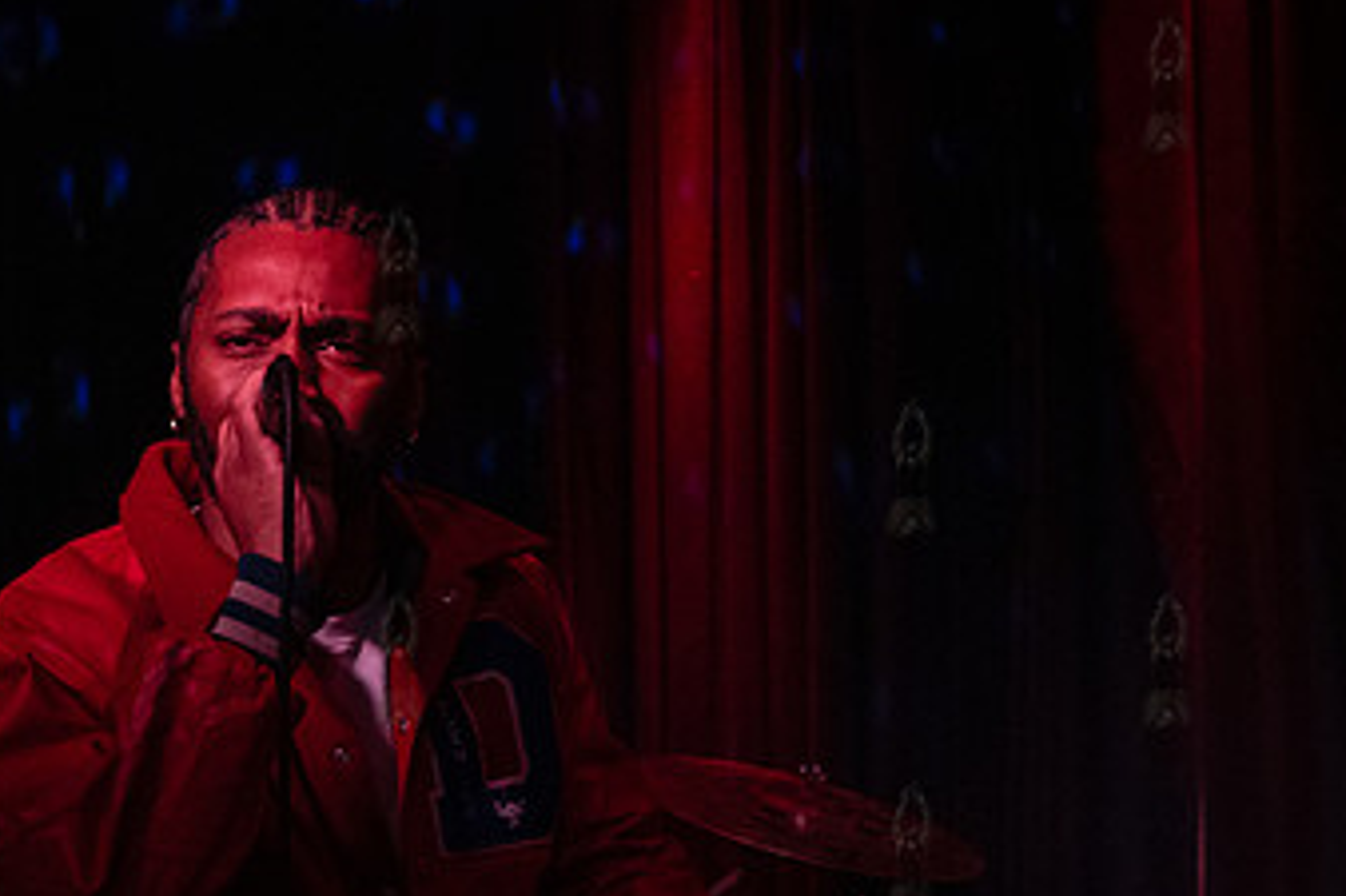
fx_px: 2877
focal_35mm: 77
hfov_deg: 26.1
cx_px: 394
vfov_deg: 17.6
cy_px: 657
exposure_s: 1/160
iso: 12800
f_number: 5
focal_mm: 44
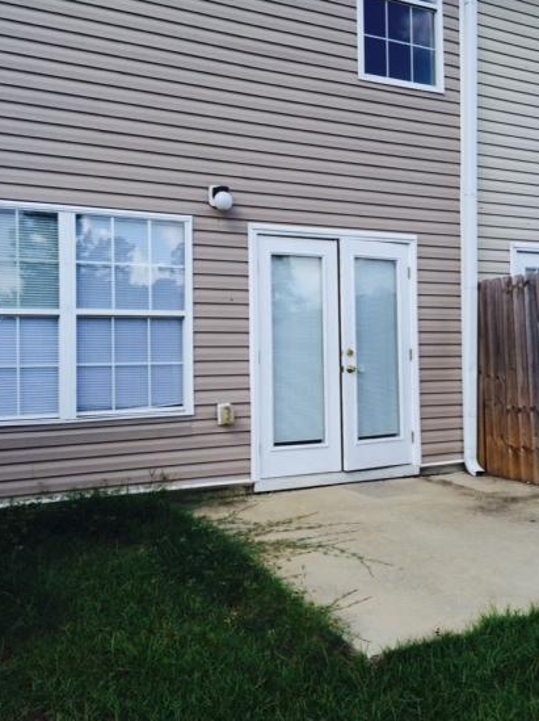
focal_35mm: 35
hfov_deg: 40.6
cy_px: 343
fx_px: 727
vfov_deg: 52.6
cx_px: 296
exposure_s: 1/1368
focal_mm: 4.12
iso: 40
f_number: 2.2
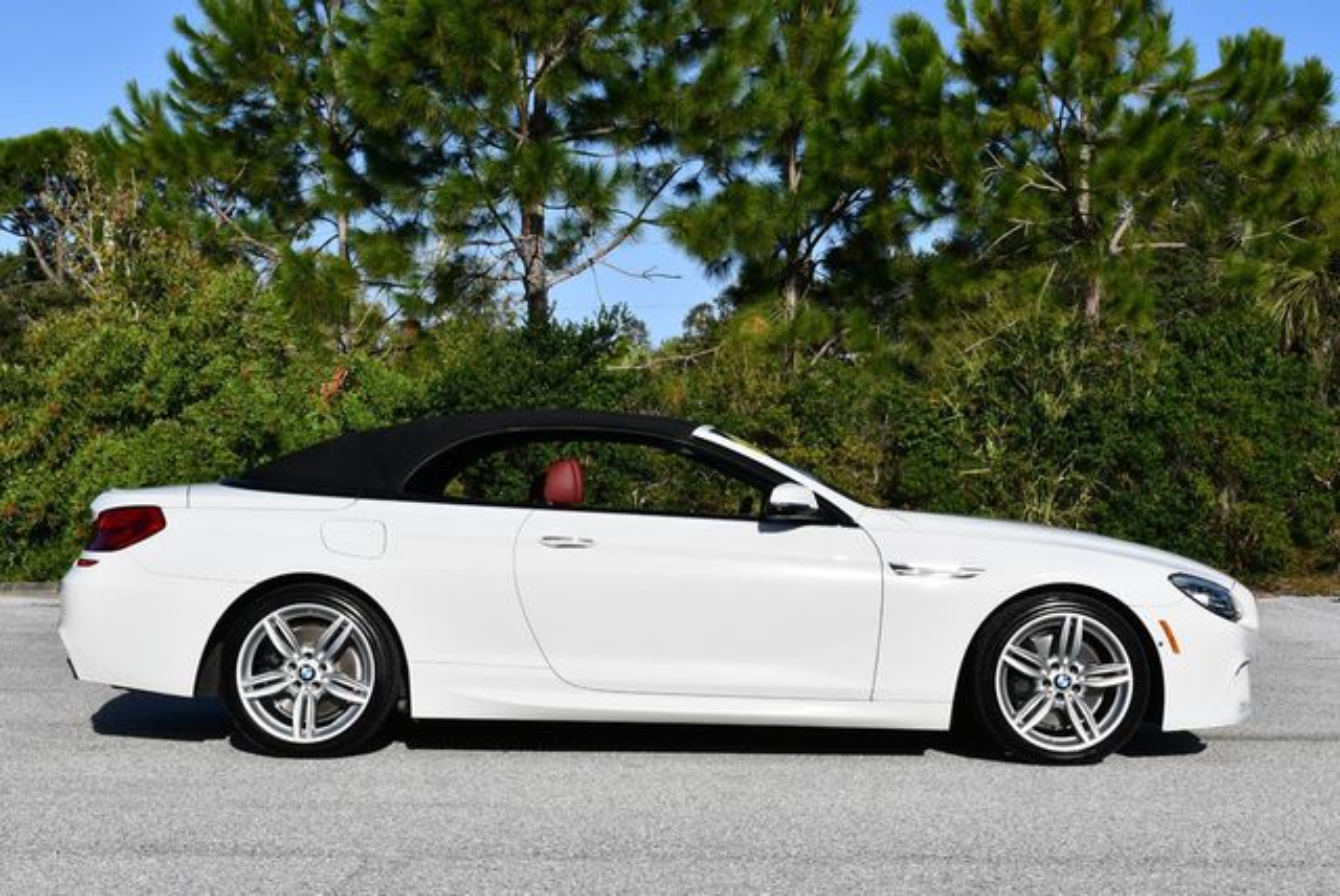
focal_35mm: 58
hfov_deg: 34.5
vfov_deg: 23.4
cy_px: 448
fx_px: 2161
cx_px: 670
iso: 100
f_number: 9
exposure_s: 1/320
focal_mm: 29
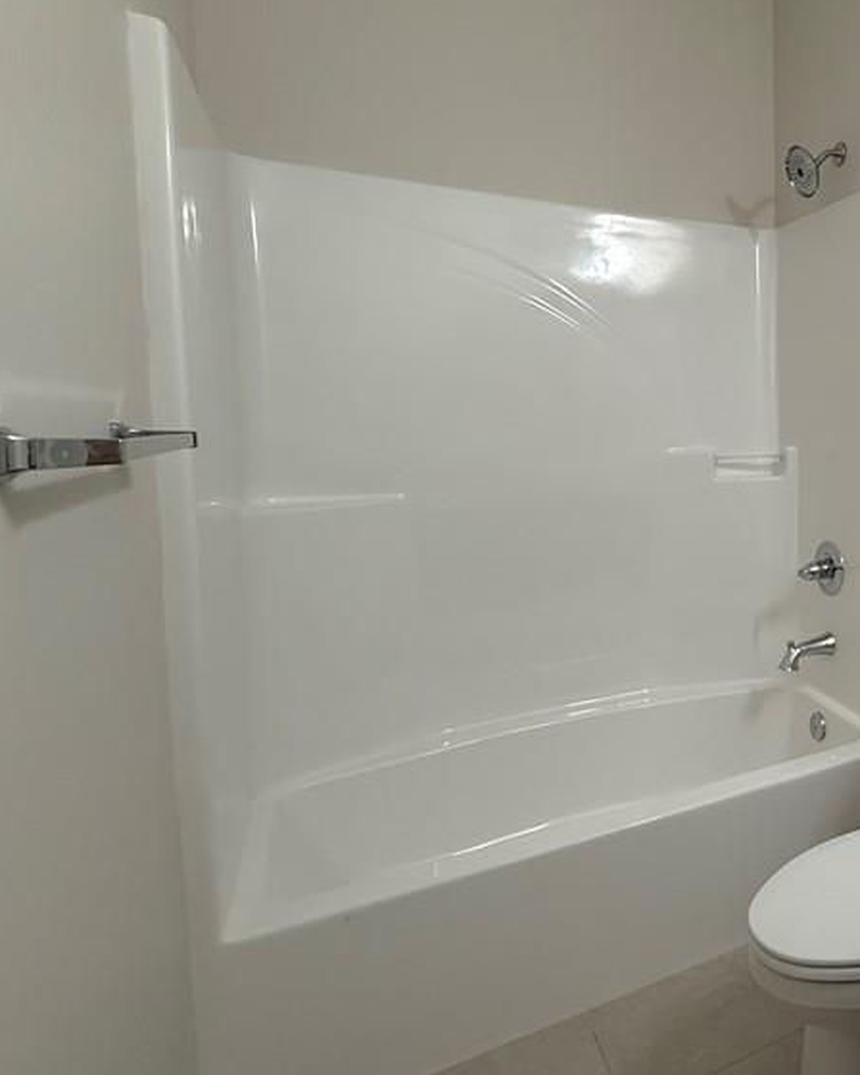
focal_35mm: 25
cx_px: 887
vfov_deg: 67.8
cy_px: 463
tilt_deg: -4.0
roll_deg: -0.4
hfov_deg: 46.2
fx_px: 795
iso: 200
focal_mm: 2.22
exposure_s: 1/120
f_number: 2.2
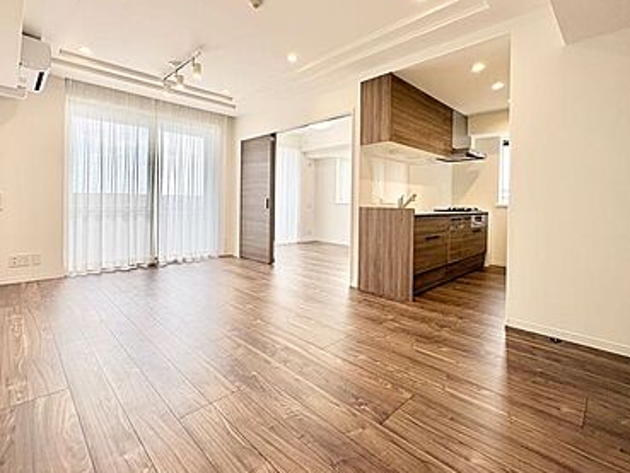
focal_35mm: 17
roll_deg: -0.4
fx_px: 309
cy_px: 207
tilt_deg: -0.8
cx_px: 314
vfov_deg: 74.4
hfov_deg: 91.0
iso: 40
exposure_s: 1/99
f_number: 2.2
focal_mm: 2.22
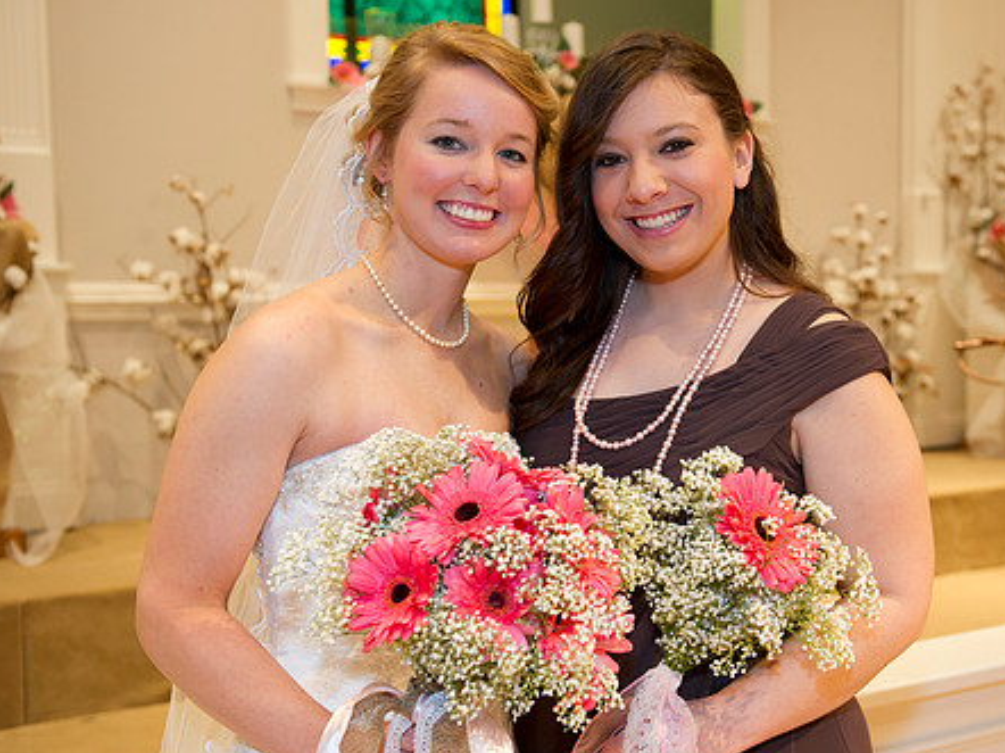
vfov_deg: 27.5
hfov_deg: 35.9
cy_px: 362
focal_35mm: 53
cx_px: 639
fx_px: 1538
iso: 1250
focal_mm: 42
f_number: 4
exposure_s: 1/80
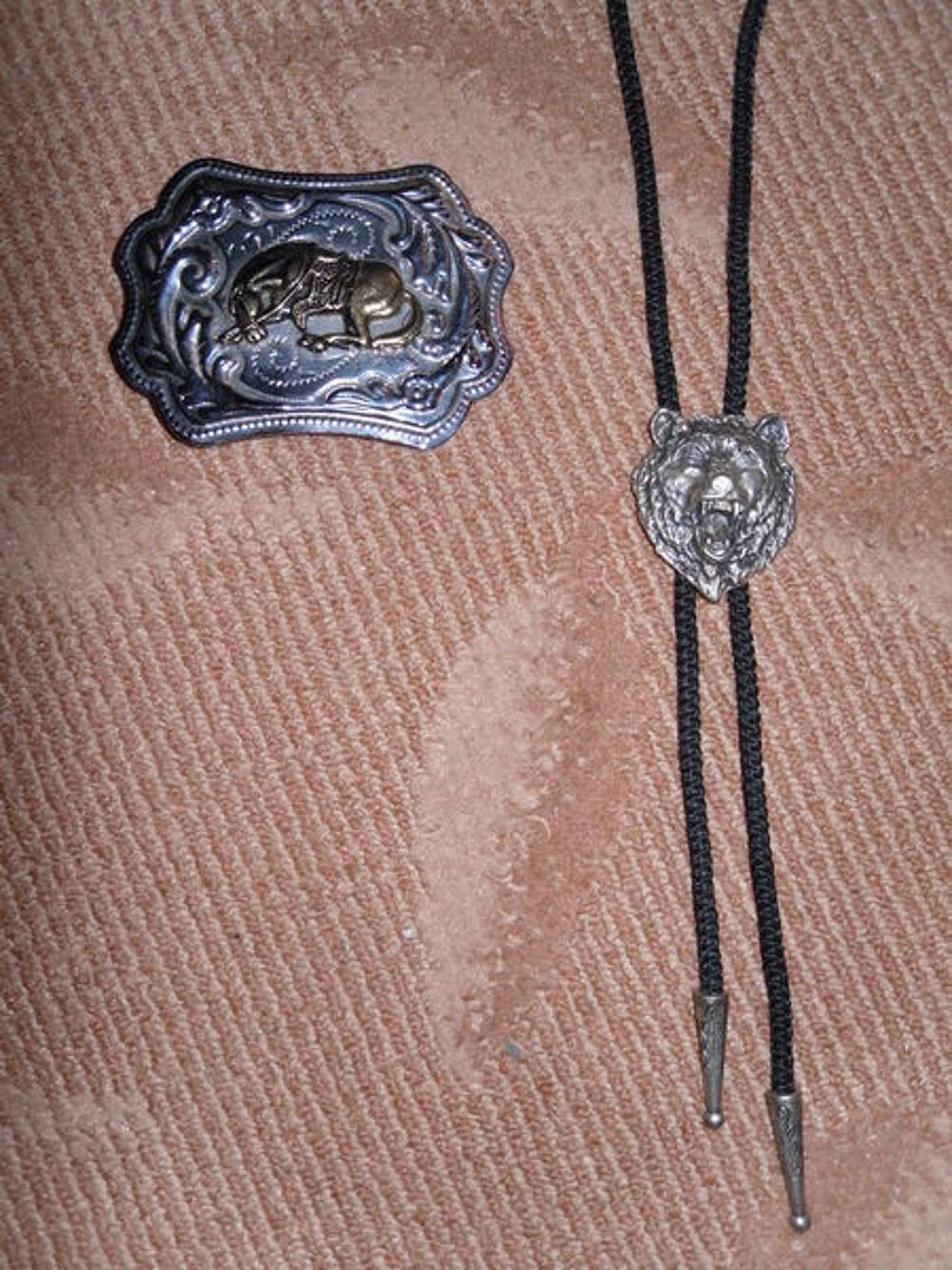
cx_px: 476
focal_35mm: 35
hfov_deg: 40.7
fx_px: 1283
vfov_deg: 52.6
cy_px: 635
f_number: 3.5
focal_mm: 6.3
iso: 80
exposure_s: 1/45
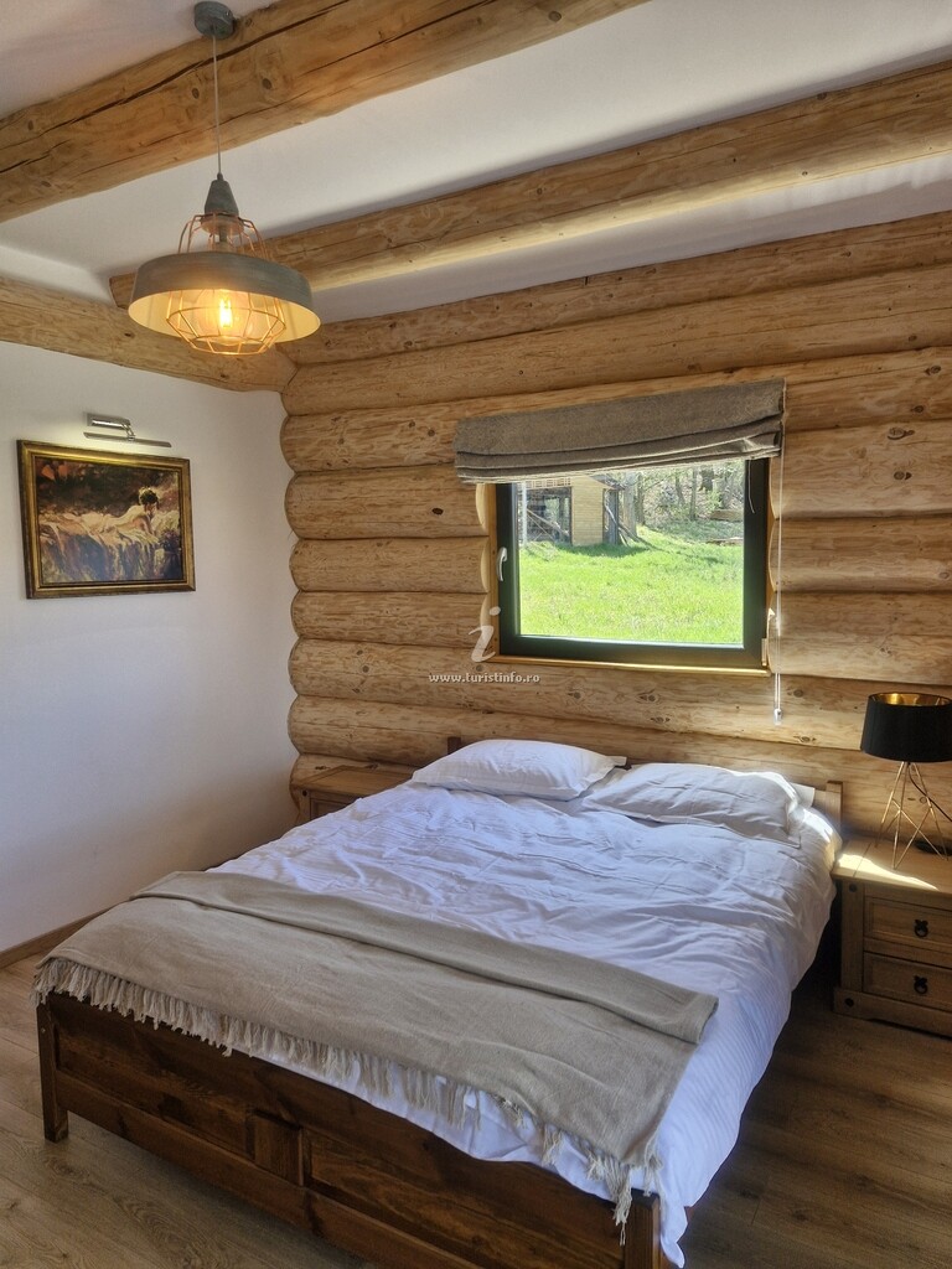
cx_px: 476
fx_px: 843
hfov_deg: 58.9
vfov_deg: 73.9
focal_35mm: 23
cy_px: 634
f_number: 1.8
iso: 64
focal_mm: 5.54
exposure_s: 1/180
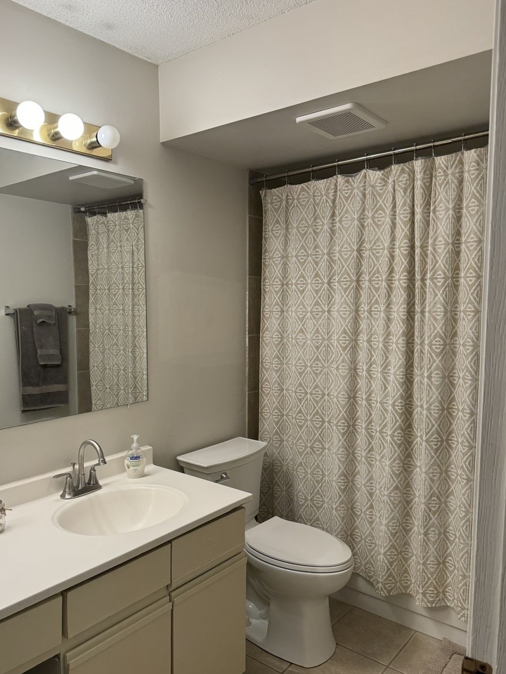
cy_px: 359
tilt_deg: -6.0
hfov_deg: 51.2
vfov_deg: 65.3
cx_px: 224
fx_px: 526
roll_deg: +1.7
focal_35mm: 27
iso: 160
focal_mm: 6.76
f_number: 1.78
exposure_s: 1/120
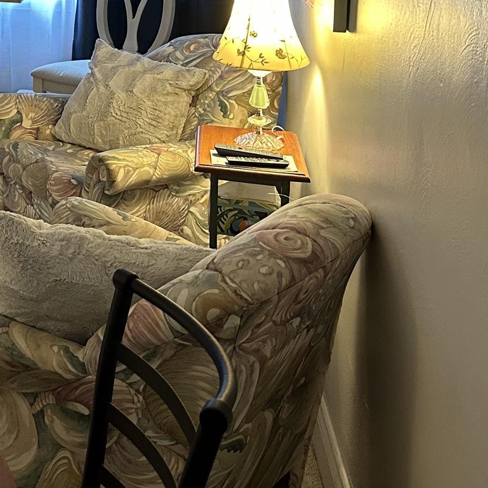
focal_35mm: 63
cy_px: -54
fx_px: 1005
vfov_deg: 25.3
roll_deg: +0.3
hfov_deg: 23.6
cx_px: -173
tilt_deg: -4.4
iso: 320
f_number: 1.78
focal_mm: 6.86
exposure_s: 1/60
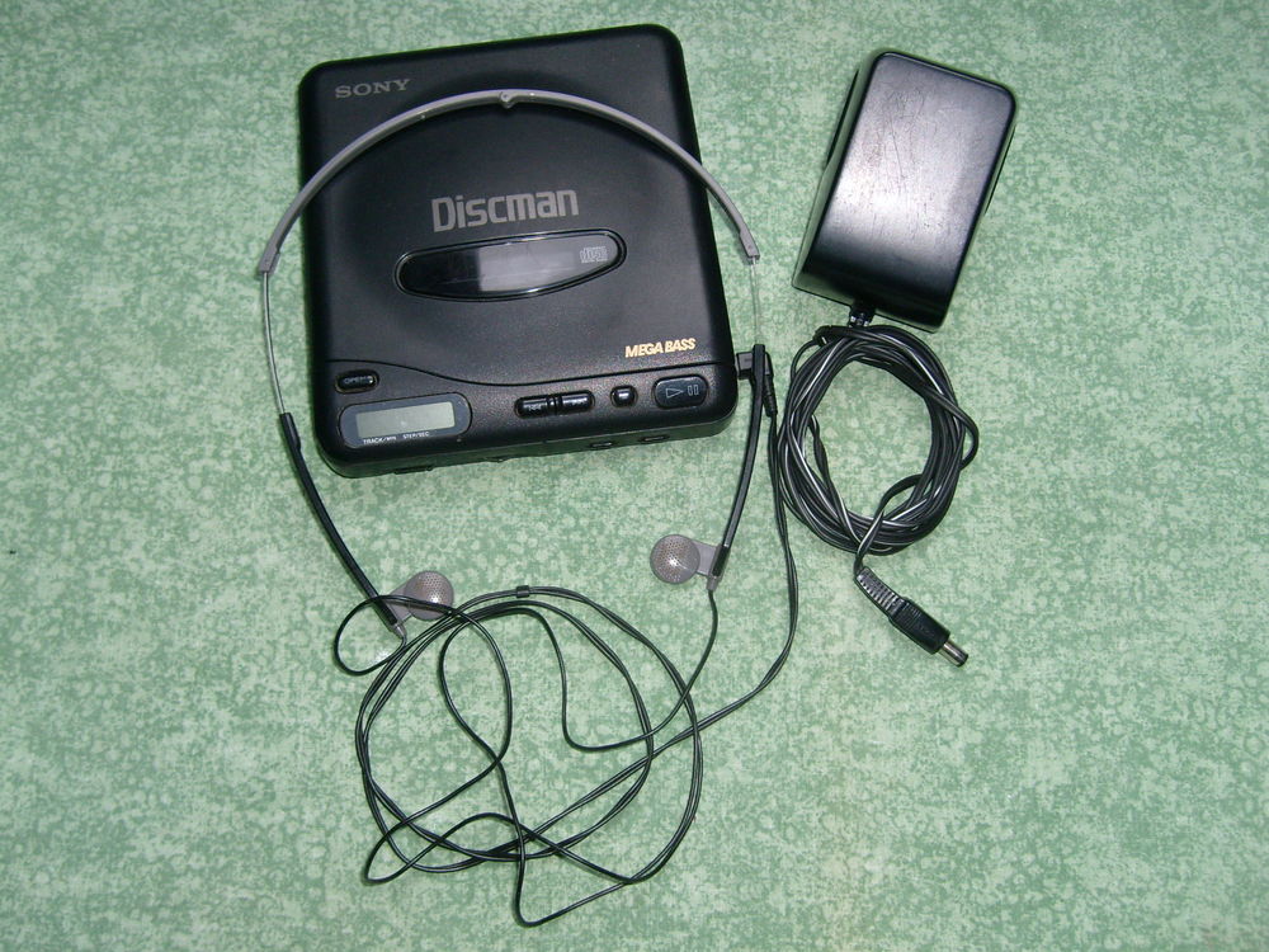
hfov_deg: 52.6
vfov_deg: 40.7
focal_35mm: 35
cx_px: 634
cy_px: 476
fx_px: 1283
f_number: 2.8
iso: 100
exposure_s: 1/45
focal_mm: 5.8
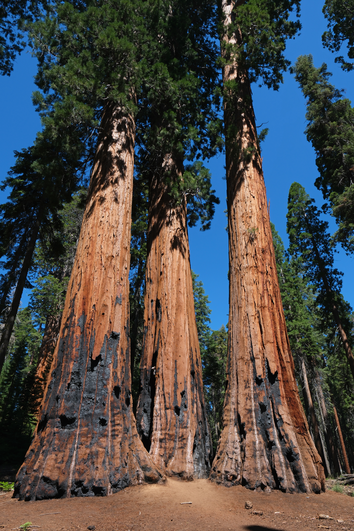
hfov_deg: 53.1
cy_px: 266
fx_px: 354
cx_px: 177
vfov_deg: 73.7
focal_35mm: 24
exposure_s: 1/90
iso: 125
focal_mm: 16
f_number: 11
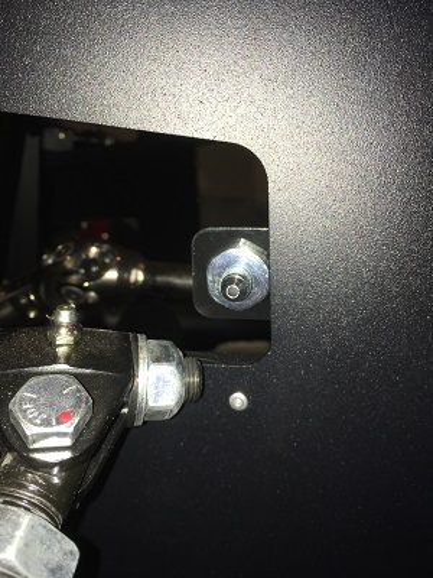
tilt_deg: -19.4
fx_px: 484
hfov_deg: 48.2
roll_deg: -8.2
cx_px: 216
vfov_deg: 61.7
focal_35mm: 29
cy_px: 289
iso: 25
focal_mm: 4.15
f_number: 2.2
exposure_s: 1/45
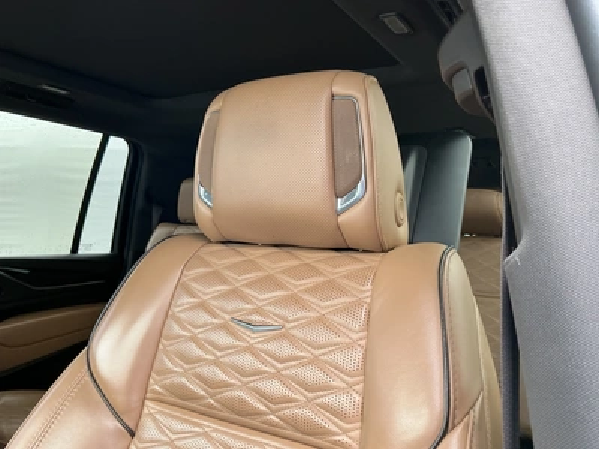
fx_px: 485
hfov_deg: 63.4
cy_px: 224
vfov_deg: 49.7
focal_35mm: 28
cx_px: 300
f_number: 1.8
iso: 80
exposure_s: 1/60
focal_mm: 3
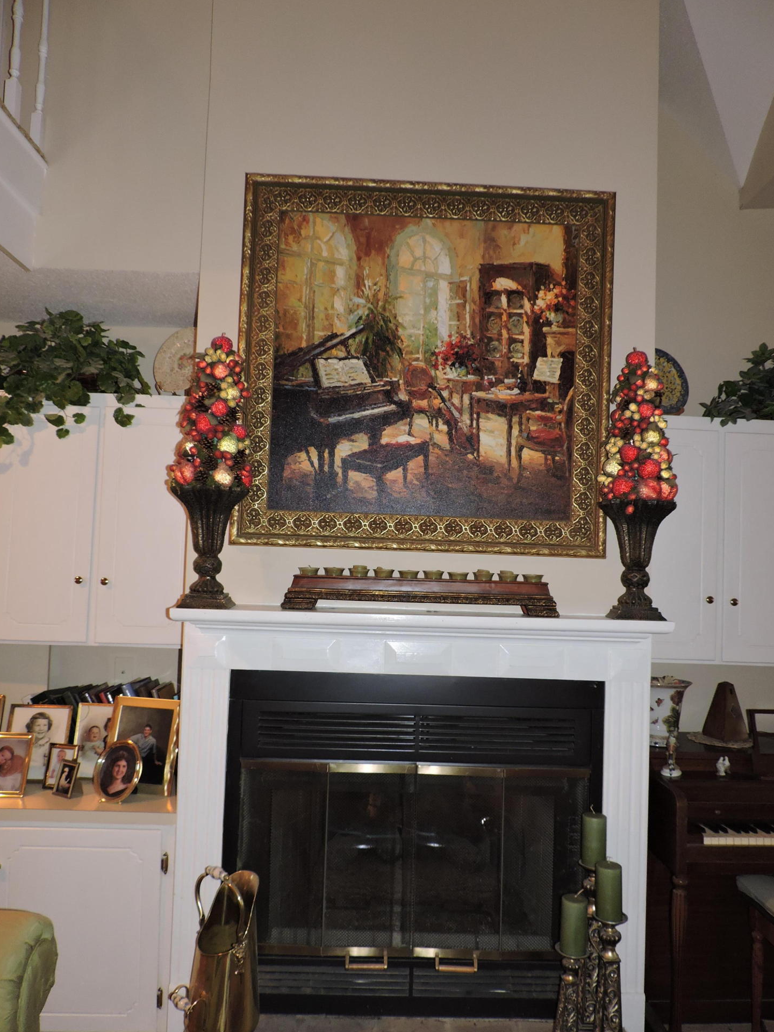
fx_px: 745
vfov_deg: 69.4
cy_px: 531
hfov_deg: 54.9
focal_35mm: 25
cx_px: 397
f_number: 3
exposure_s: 1/30
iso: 200
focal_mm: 4.3
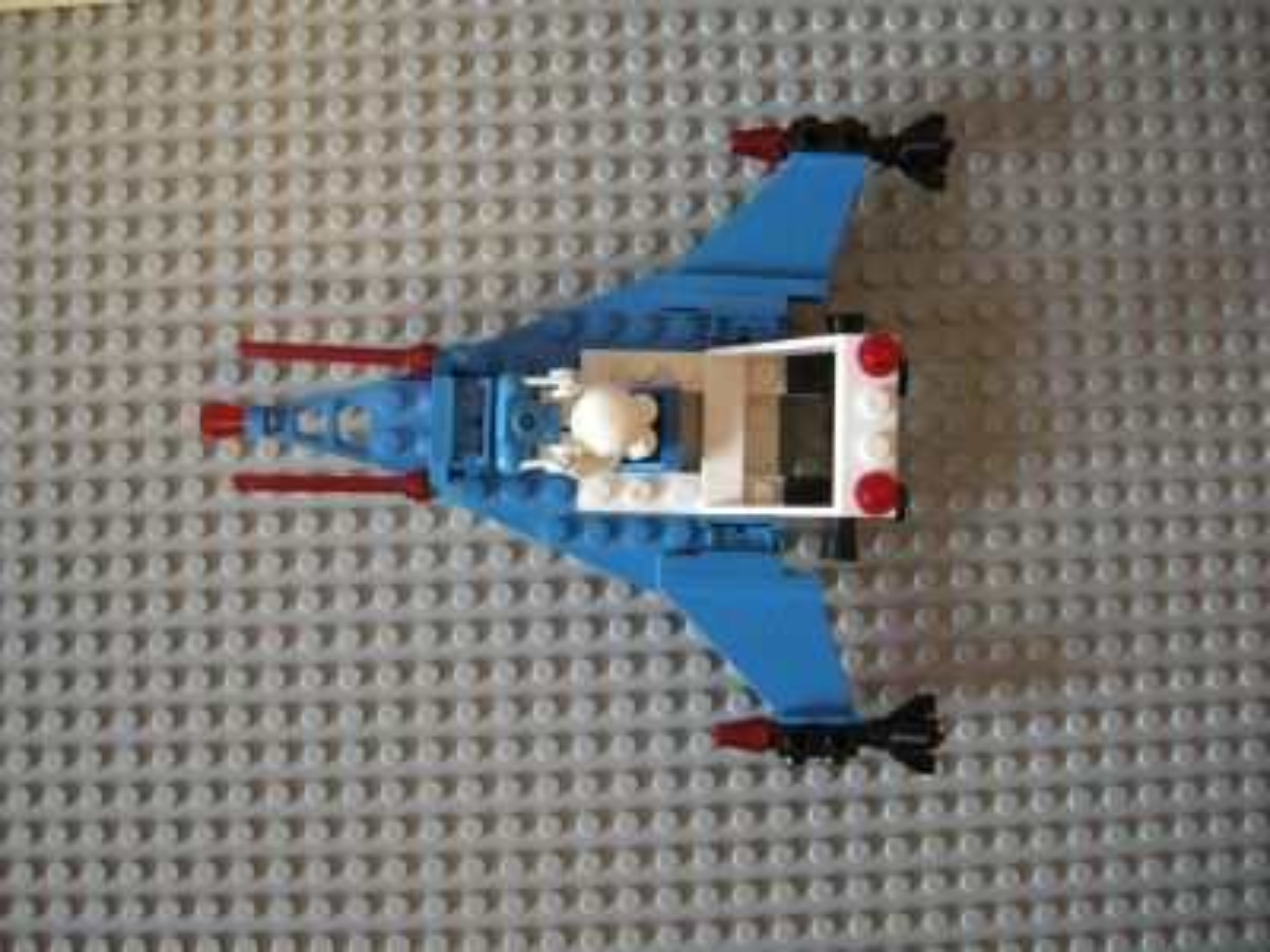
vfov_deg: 39.7
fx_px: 1321
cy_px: 476
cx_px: 635
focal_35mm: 36
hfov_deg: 51.4
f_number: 2.7
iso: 800
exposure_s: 1/6.4
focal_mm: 7.5
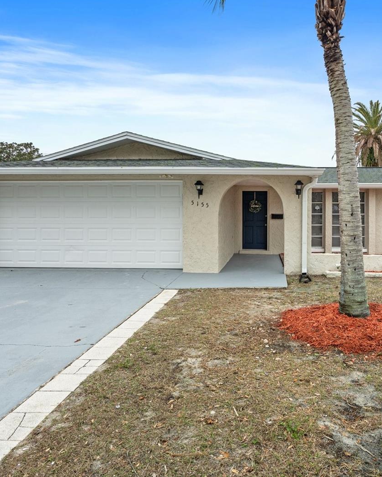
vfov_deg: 72.6
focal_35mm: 23
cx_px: 255
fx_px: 325
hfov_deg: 59.5
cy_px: 240
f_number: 8
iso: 400
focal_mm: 16
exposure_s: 1/125
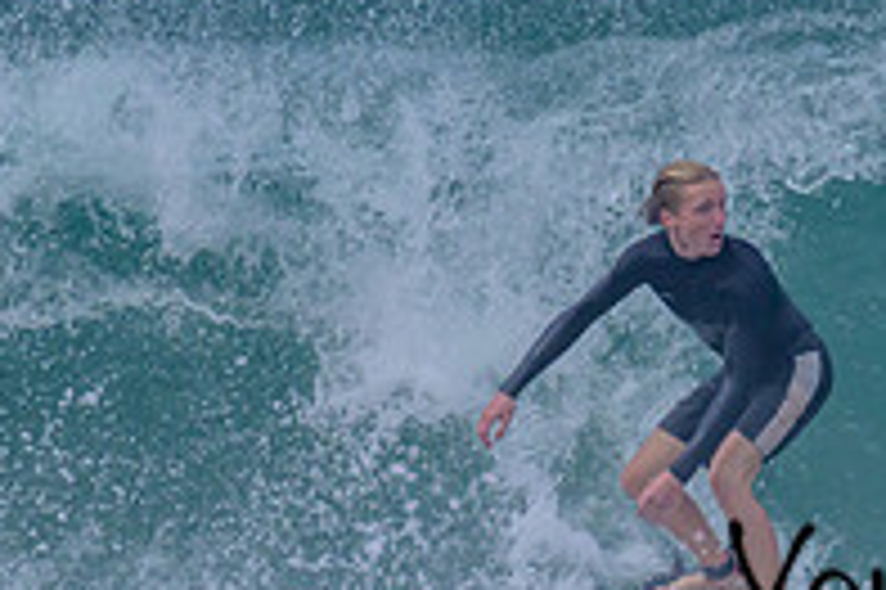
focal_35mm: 3170
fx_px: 77950
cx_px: 948
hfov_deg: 0.7
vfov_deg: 0.4
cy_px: 362
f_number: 11
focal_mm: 800
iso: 720
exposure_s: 1/2000
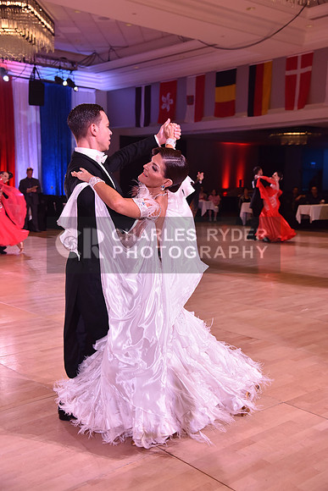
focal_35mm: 44
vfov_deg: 44.5
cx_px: 164
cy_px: 246
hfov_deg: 30.5
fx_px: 601
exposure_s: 1/250
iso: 1250
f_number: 4.5
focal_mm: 44
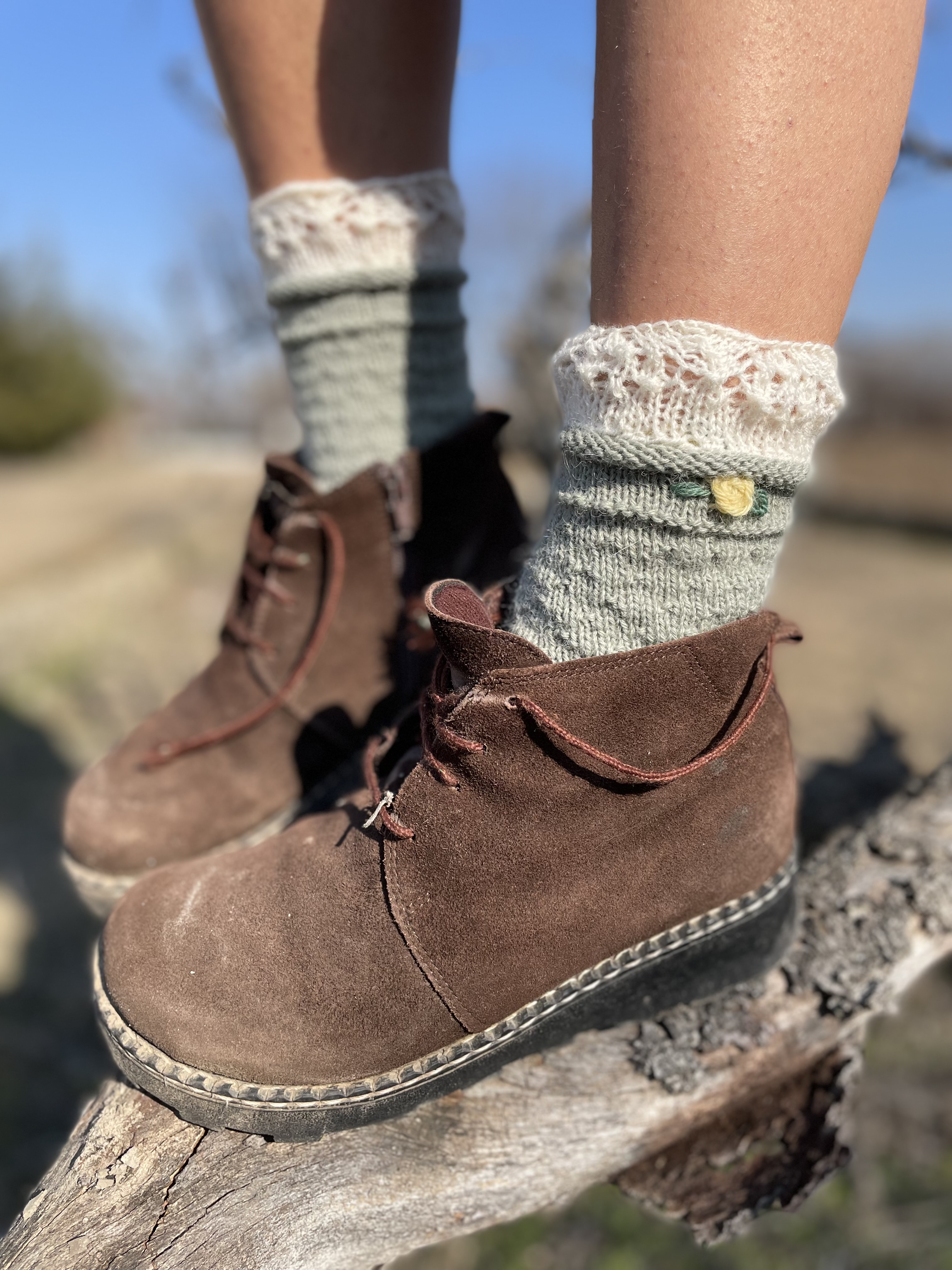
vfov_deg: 67.3
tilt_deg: -10.8
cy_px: 635
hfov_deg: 53.1
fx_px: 953
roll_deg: +0.8
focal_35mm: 26
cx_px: 476
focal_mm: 4.2
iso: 50
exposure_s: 1/2398
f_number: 1.6
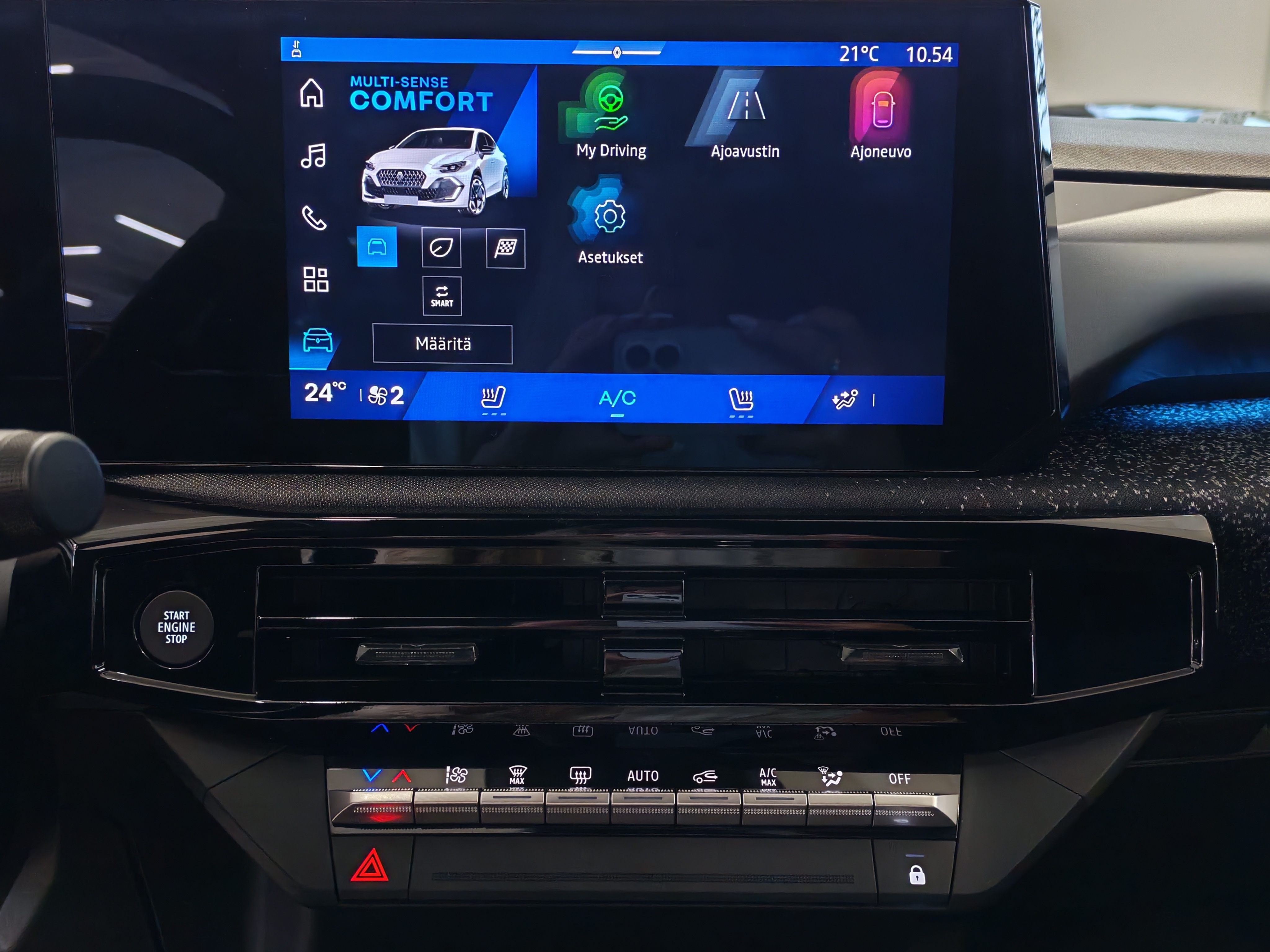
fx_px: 1247
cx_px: 635
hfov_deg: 54.0
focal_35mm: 34
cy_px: 476
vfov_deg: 41.8
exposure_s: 1/100
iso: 1119
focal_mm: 6.12
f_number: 1.9
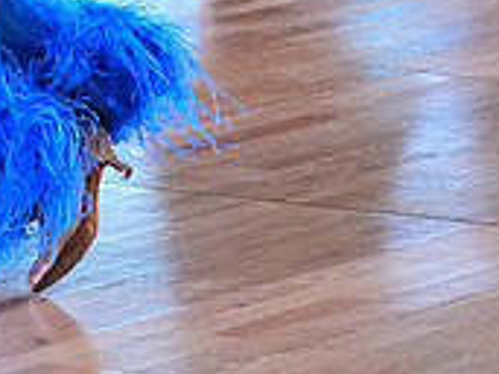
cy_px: -318
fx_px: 5877
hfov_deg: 4.8
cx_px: -60
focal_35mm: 408
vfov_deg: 3.6
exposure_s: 1/400
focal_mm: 125
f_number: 6.3
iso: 10000
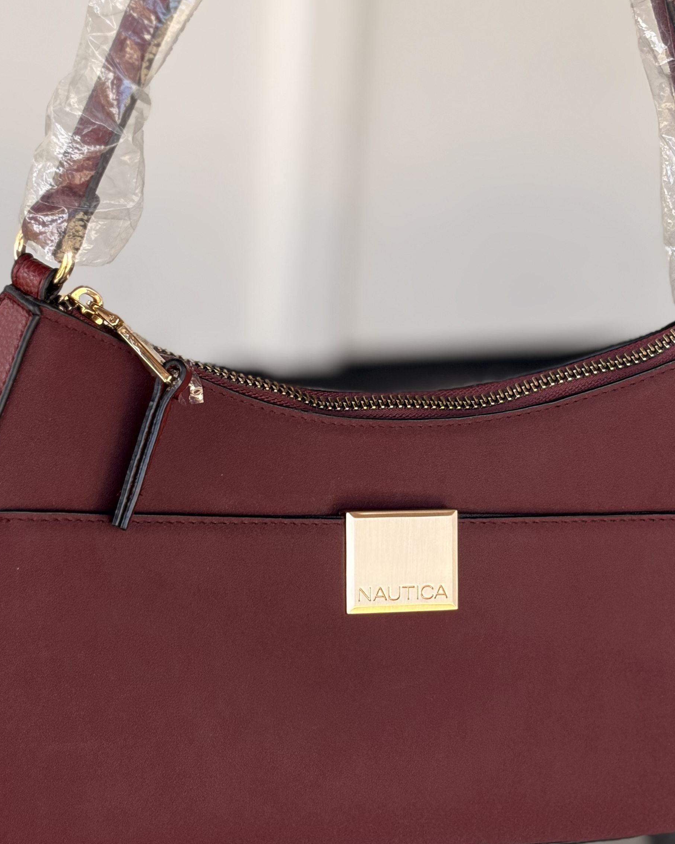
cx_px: 384
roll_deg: -4.3
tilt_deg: -17.9
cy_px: 351
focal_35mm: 90
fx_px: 2248
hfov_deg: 17.1
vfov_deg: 21.2
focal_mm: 5.96
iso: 40
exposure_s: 1/122
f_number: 1.6
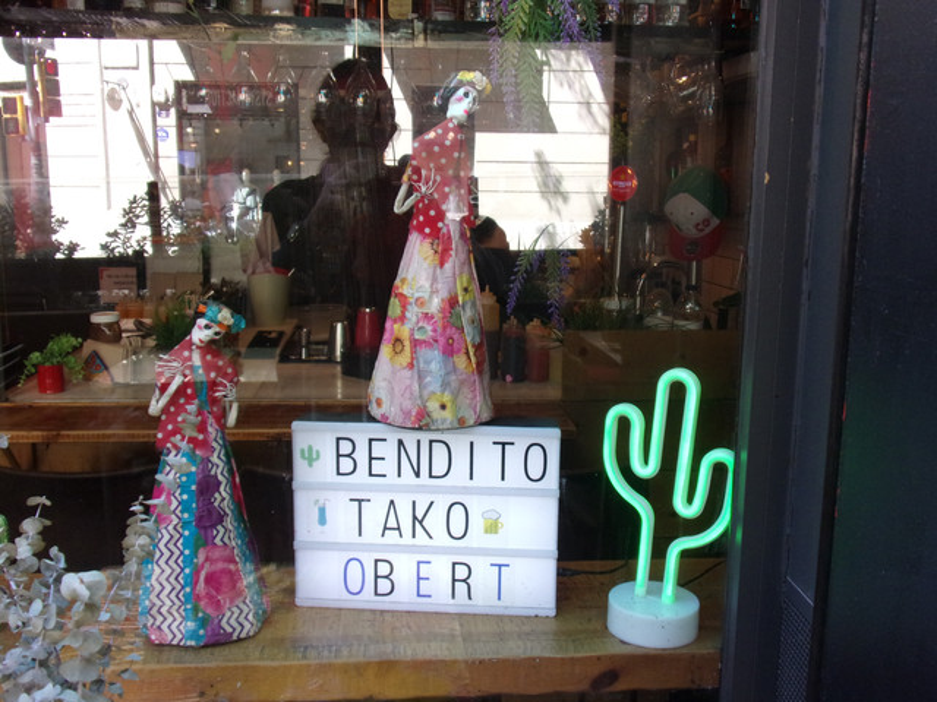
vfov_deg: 42.9
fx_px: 893
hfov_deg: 55.4
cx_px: 468
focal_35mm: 33
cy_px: 351
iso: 131
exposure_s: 1/34
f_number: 3.7
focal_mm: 5.9
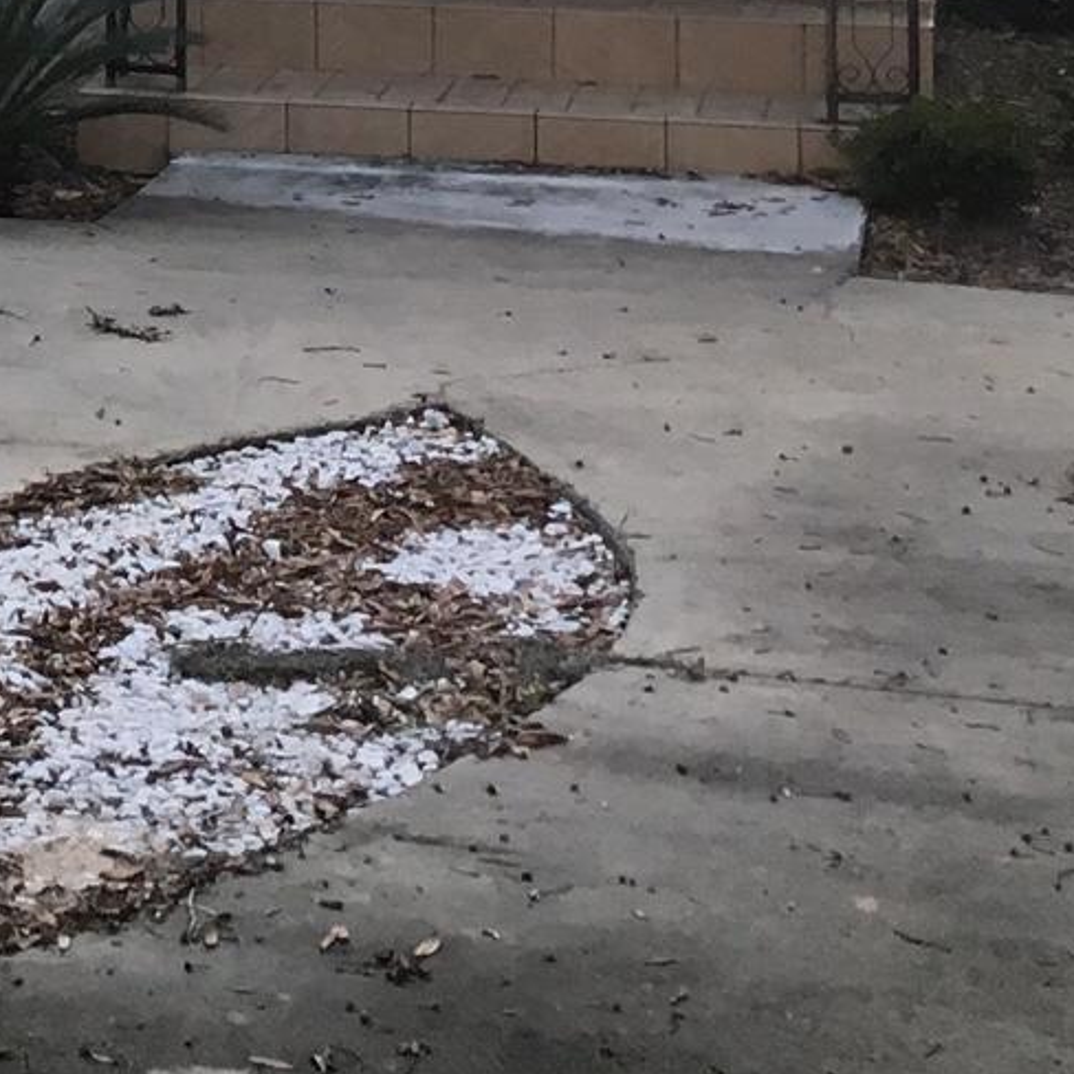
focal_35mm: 106
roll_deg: +0.3
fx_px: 3721
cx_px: -640
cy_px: -337
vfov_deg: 15.6
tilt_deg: -1.0
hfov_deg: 15.0
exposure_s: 1/30
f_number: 2.2
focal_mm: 4.15
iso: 25
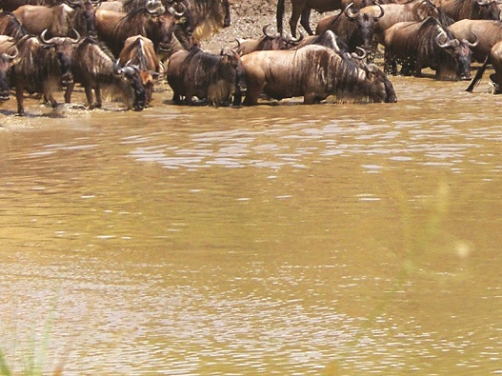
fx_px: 7481
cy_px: 30
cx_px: 450
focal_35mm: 516
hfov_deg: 3.8
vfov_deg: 2.9
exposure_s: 1/400
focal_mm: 43.9
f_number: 5
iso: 50
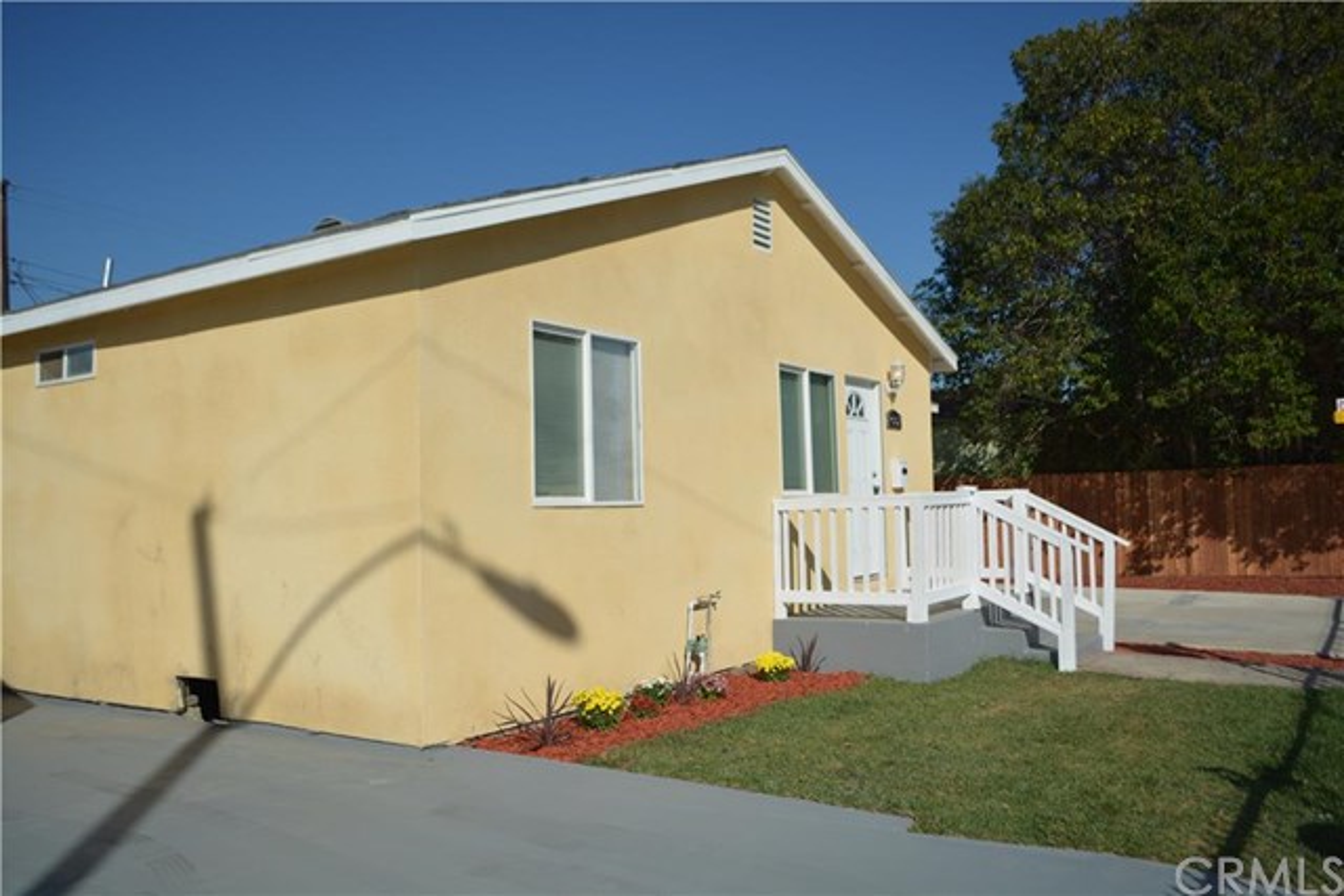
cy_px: 448
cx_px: 672
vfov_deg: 43.6
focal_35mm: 30
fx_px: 1120
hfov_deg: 61.9
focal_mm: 20
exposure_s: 1/2500
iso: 100
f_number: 3.8
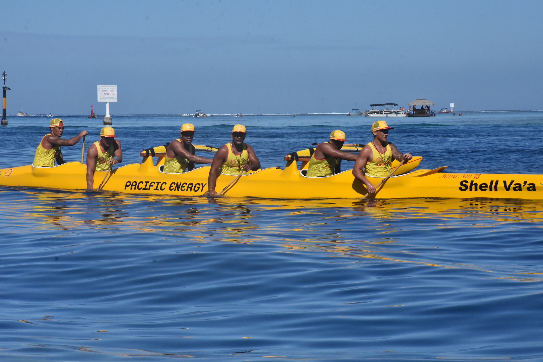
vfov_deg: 8.7
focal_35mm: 158
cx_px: 272
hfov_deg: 13.0
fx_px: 2375
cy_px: 181
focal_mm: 105
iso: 3200
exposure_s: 1/5000
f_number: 18
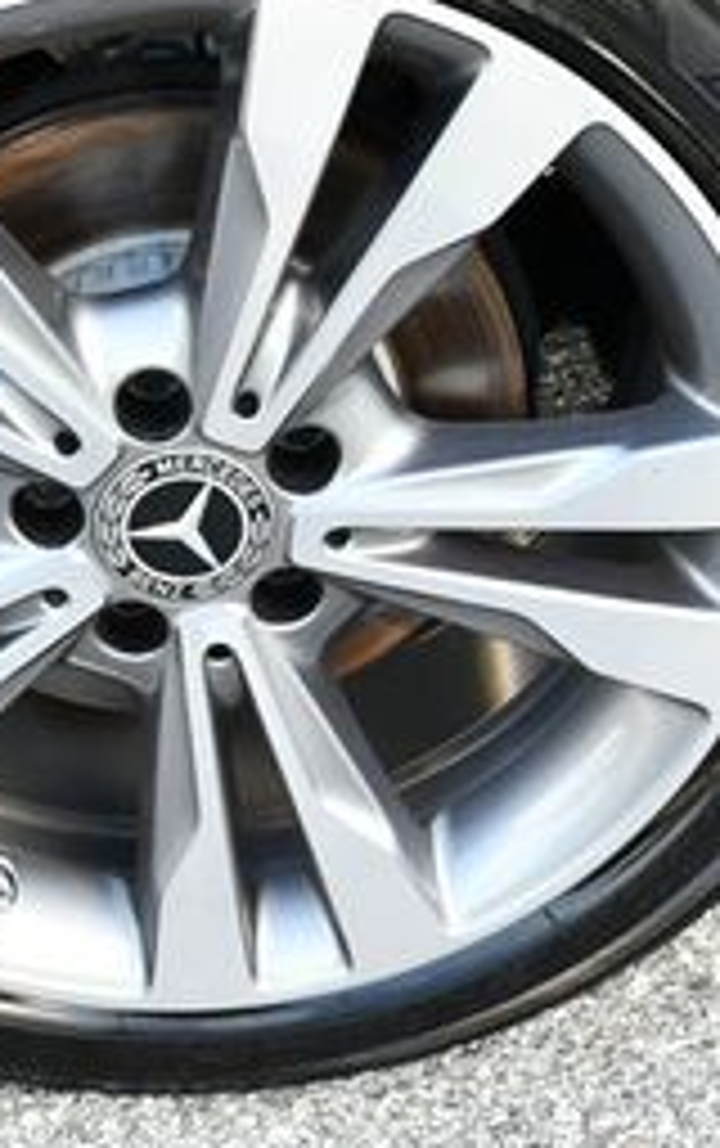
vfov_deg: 22.5
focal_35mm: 92
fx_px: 2880
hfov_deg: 14.2
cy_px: 401
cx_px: 148
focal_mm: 18
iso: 400
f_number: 4
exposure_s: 1/250
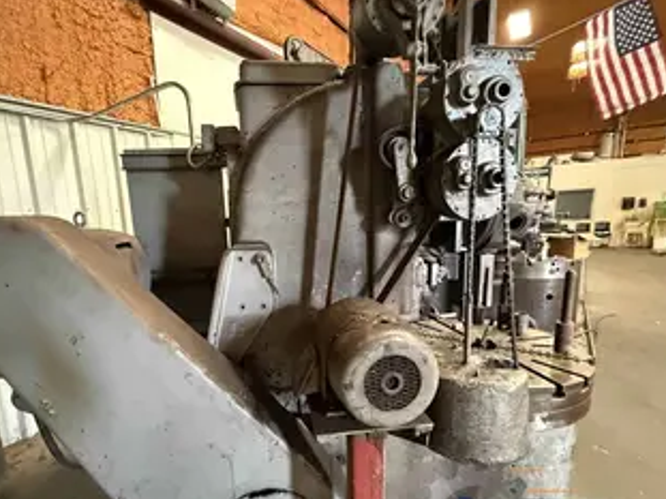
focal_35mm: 18
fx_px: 346
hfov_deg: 87.6
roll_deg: +2.9
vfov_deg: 71.3
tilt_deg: -9.5
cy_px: 278
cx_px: 304
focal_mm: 2.22
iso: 1250
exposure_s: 1/40
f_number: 2.2
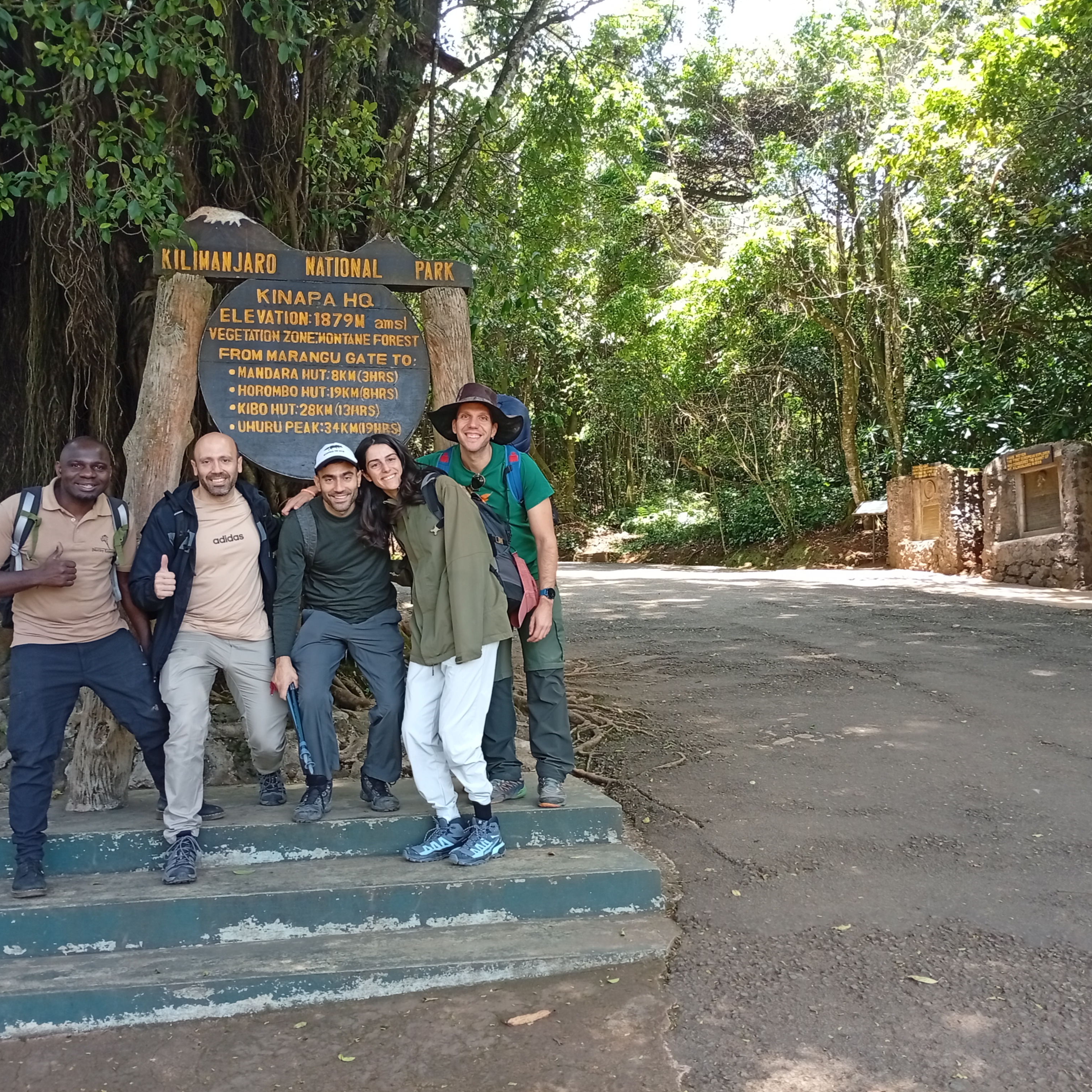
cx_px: 568
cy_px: 549
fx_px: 1142
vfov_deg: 51.1
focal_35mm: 32
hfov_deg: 51.1
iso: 70
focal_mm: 3.84
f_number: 1.8
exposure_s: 1/100
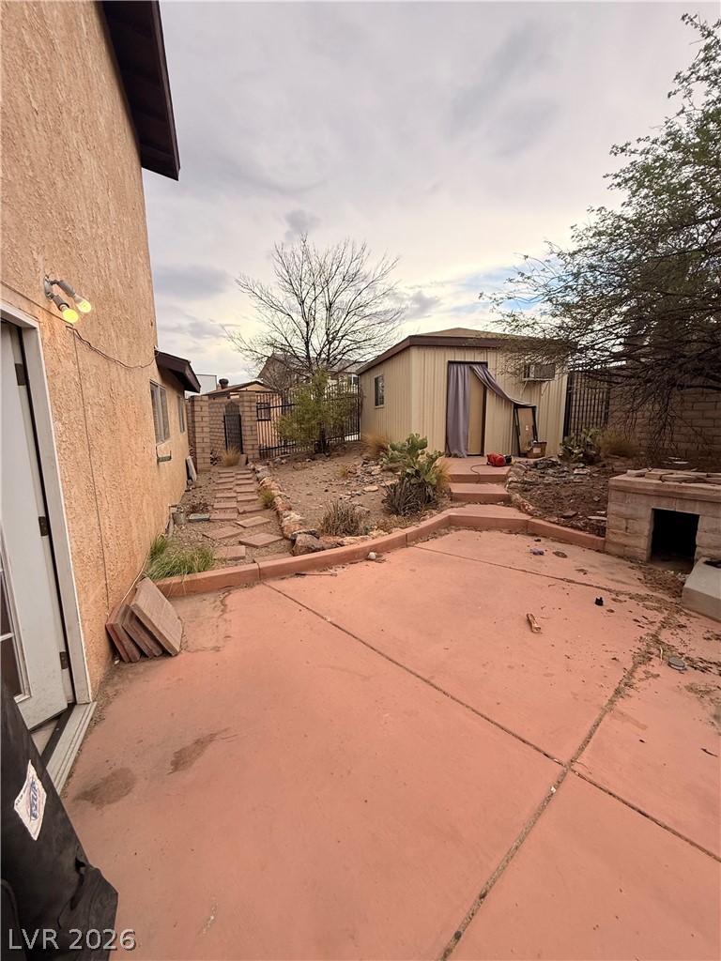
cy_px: 480
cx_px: 360
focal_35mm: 14
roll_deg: +1.1
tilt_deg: -8.4
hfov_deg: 85.7
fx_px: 389
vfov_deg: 102.1
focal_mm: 2.22
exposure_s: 1/820
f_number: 2.2
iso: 64
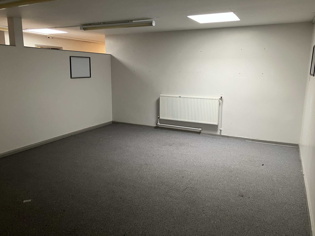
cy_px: 118
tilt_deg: -9.8
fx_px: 255
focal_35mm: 28
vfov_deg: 49.7
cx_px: 158
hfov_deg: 63.4
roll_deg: -0.8
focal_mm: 3.99
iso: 250
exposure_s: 1/60
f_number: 1.8
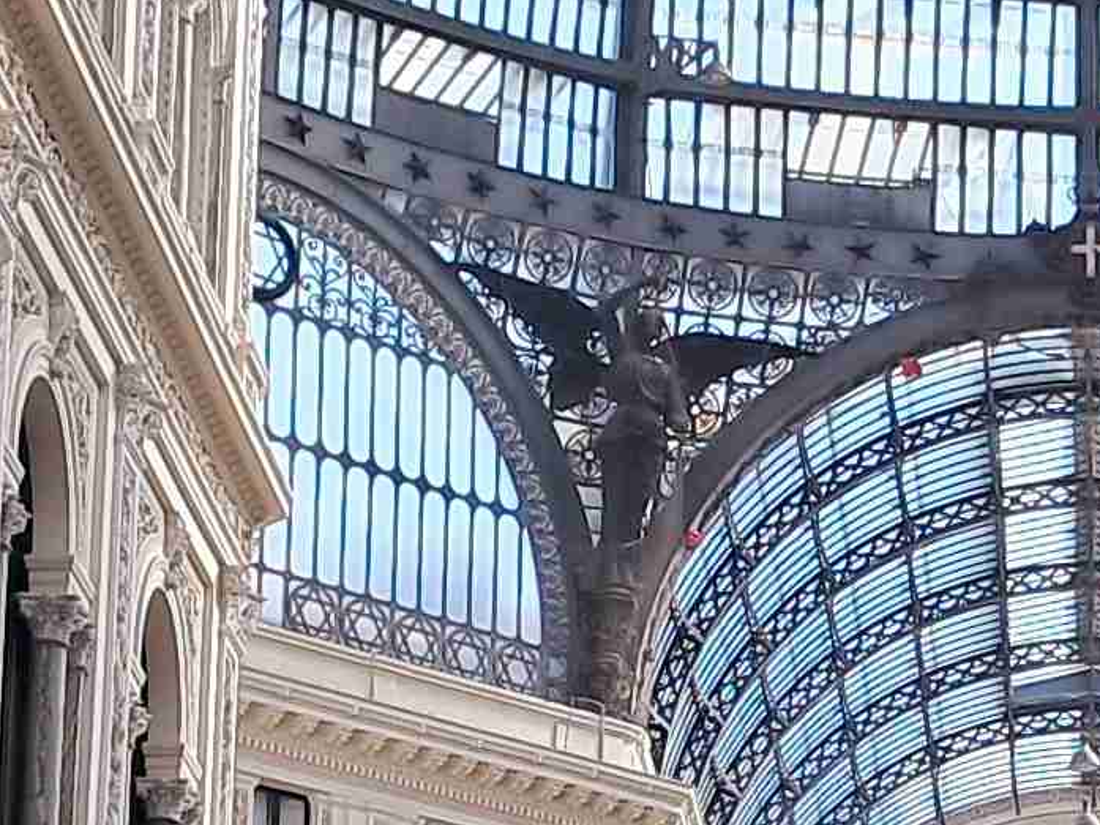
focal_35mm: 158
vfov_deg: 9.3
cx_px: 1135
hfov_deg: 12.3
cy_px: 844
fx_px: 5022
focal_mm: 4
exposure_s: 1/270
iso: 50
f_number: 1.8
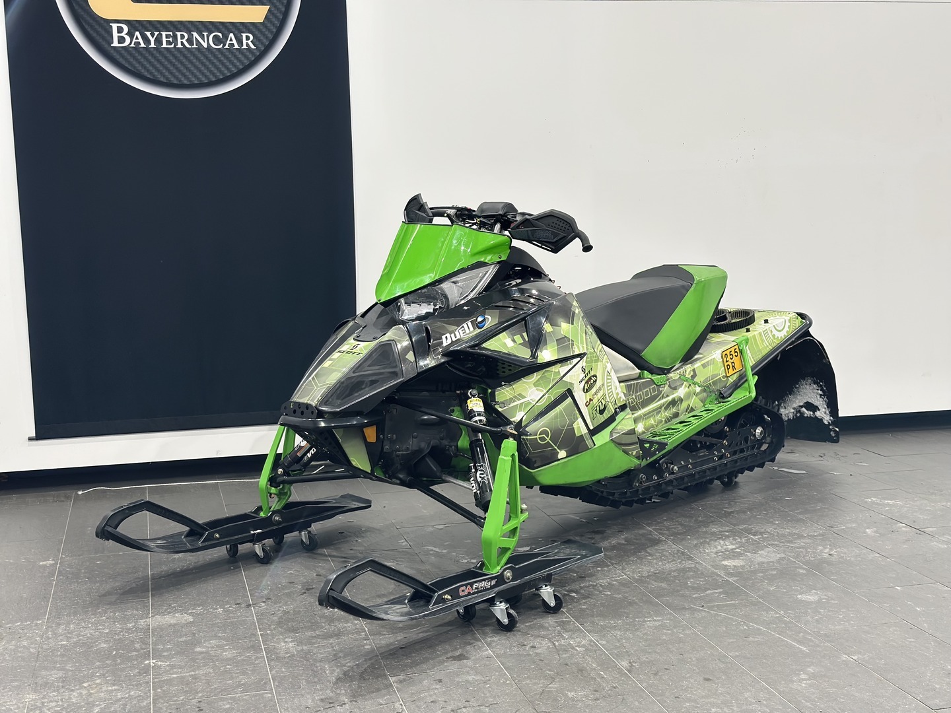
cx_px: 476
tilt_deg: -7.1
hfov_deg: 39.7
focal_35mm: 48
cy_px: 356
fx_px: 1319
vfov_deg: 30.3
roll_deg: +1.9
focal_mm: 6.86
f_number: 1.78
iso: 100
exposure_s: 1/100
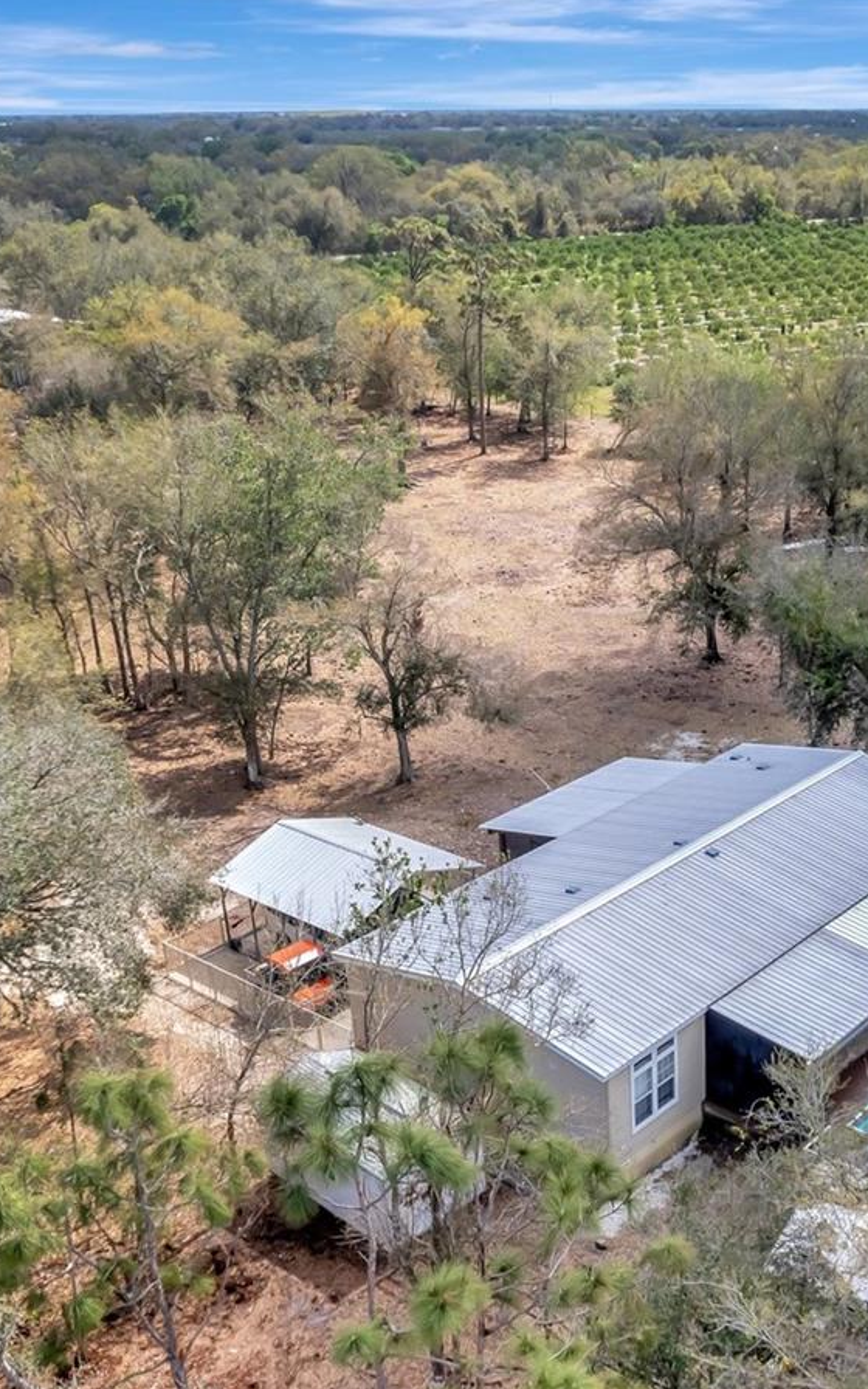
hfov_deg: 31.2
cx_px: 684
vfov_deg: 49.1
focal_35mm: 40
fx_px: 1514
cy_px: 788
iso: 150
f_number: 2.8
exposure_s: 1/1000
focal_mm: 8.38
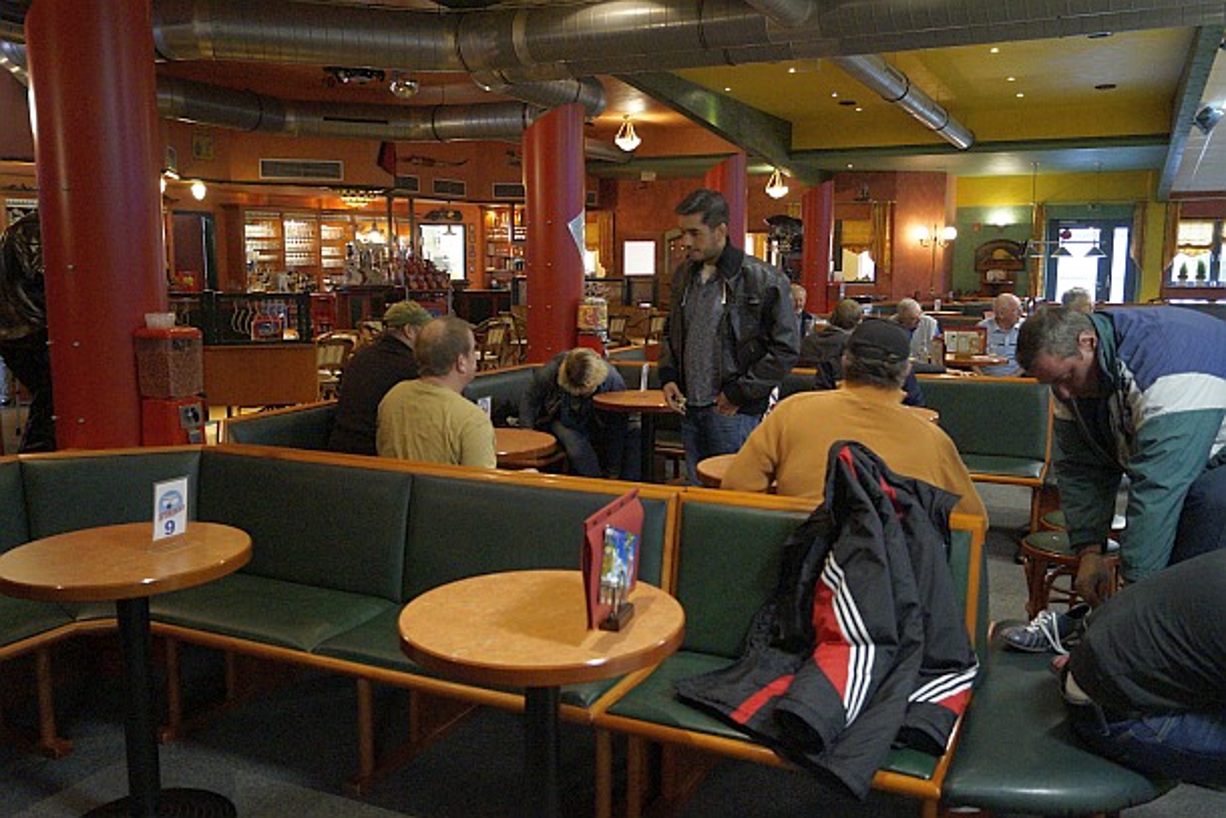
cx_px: 613
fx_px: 1022
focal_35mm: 30
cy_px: 409
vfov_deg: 43.6
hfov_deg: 61.9
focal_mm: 20
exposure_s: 1/40
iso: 3200
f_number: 3.5
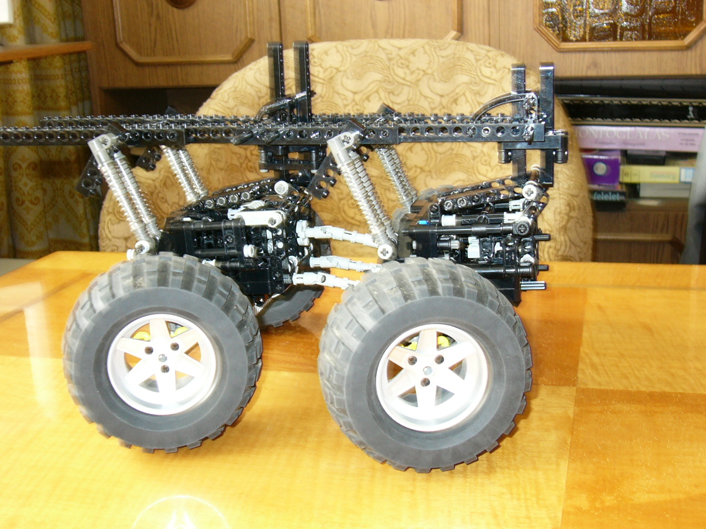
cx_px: 353
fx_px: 938
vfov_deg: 31.5
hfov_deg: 41.2
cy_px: 264
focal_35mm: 46
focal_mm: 7.6
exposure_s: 1/2.5
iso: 150
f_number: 3.2
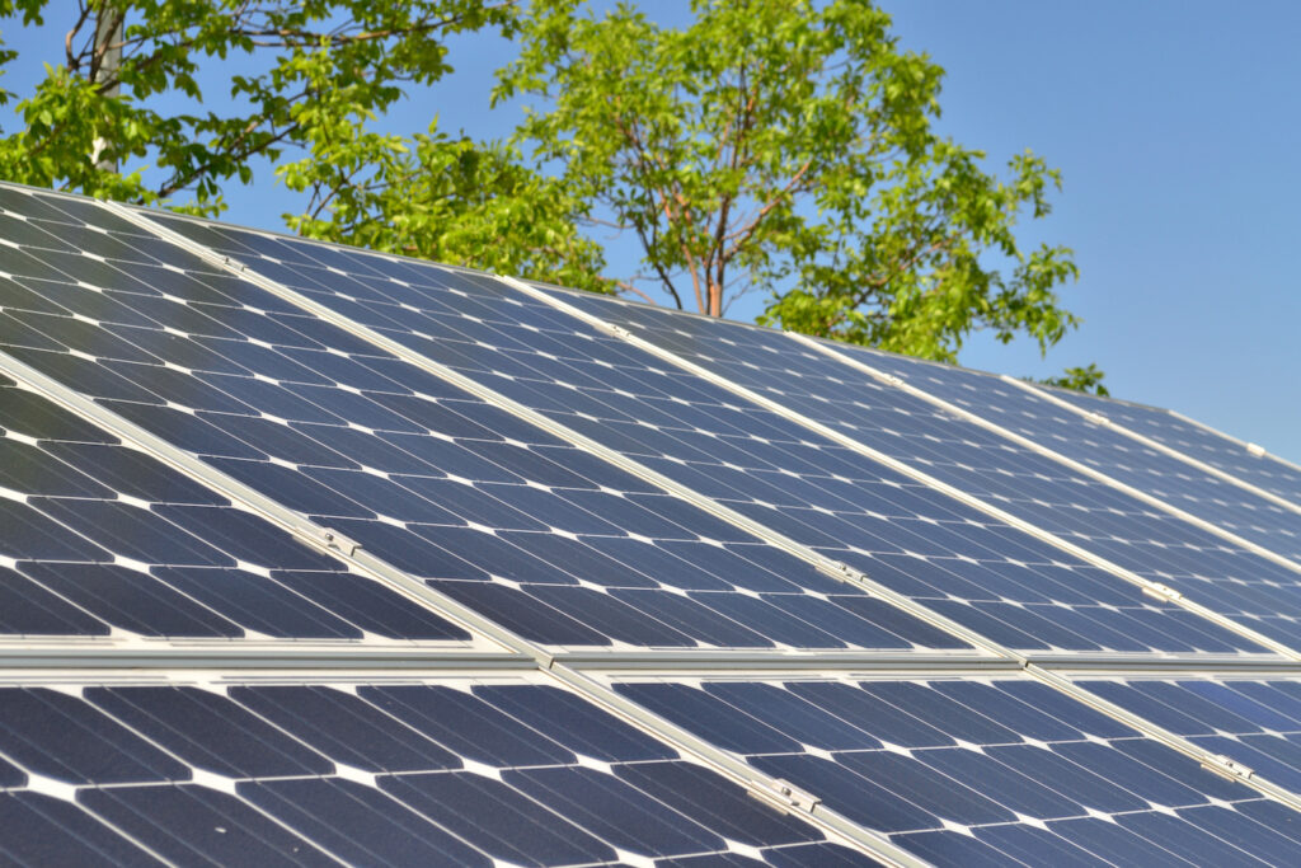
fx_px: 2982
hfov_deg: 24.6
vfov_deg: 16.6
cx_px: 650
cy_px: 434
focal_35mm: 82
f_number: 10
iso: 100
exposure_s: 1/250
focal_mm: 55
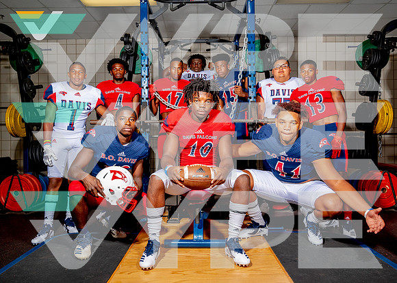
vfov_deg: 48.0
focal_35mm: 28
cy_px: 142
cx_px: 199
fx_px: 319
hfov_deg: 63.9
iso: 100
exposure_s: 1/125
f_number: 8
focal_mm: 27
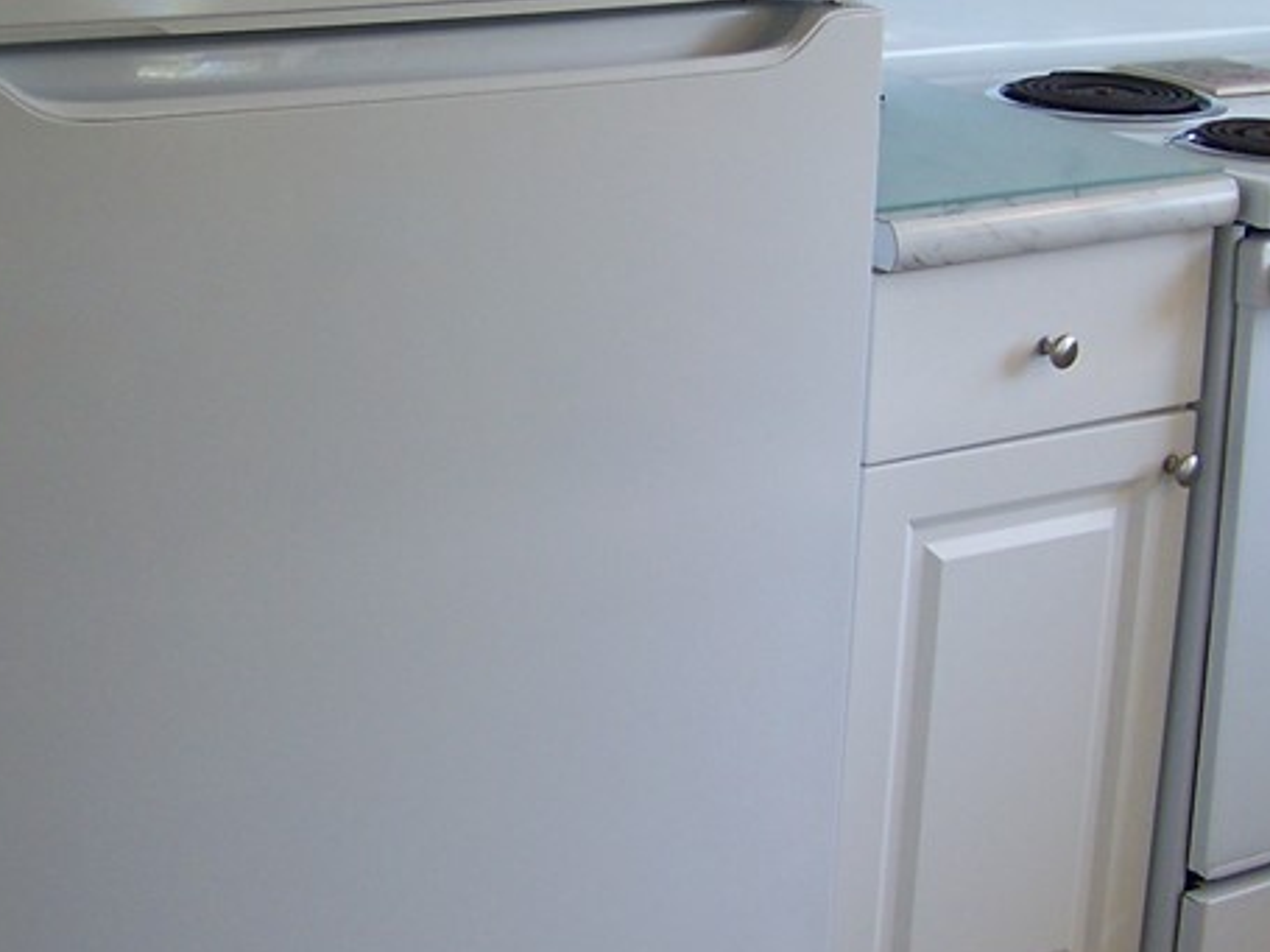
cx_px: 402
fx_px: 2971
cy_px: 399
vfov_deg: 18.2
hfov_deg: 24.0
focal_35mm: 81
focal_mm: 5.85
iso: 64
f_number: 2.8
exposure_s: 1/30
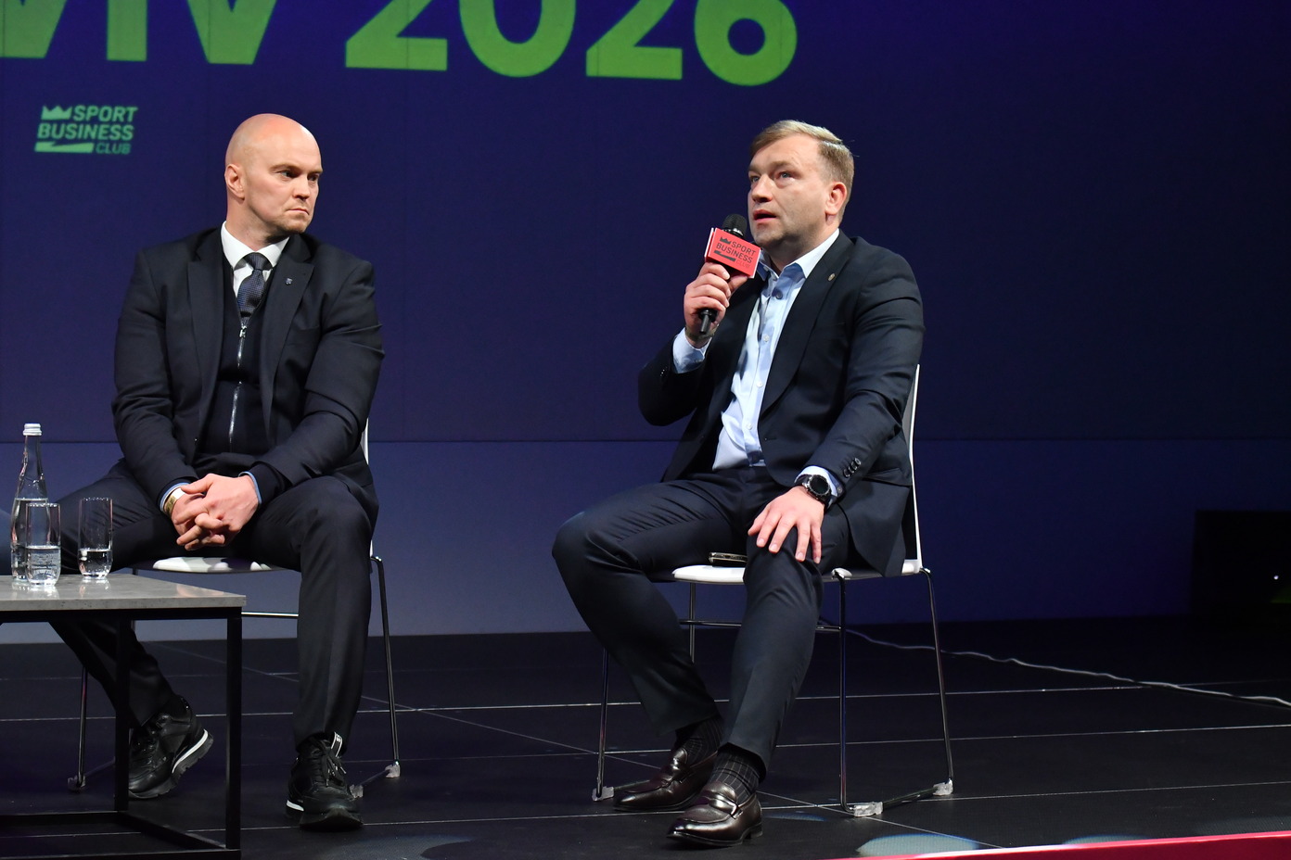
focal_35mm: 112
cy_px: 430
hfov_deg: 18.2
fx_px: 4034
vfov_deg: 12.2
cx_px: 646
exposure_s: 1/400
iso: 2000
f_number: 4
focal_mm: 75
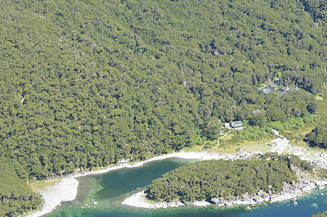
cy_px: 127
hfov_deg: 23.9
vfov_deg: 16.0
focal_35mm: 85
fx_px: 769
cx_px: 210
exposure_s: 1/200
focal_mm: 35
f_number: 8
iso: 200
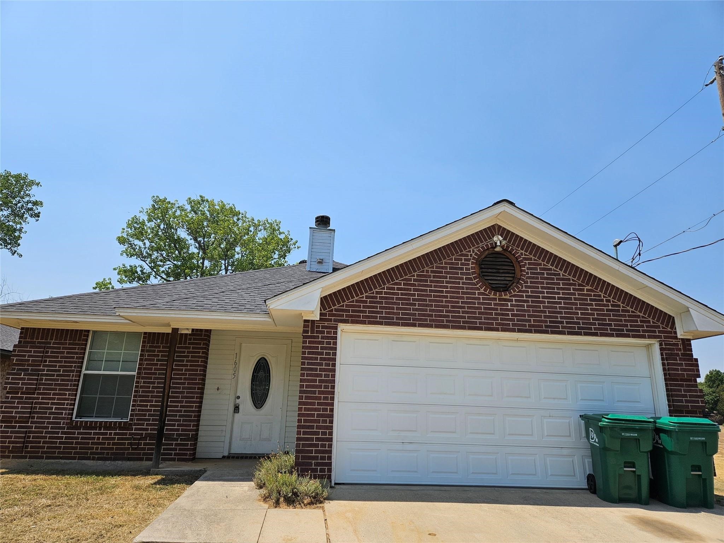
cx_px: 362
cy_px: 272
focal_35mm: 23
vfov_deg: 58.9
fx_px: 481
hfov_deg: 73.9
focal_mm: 5.4
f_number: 1.8
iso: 25
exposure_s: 1/2767
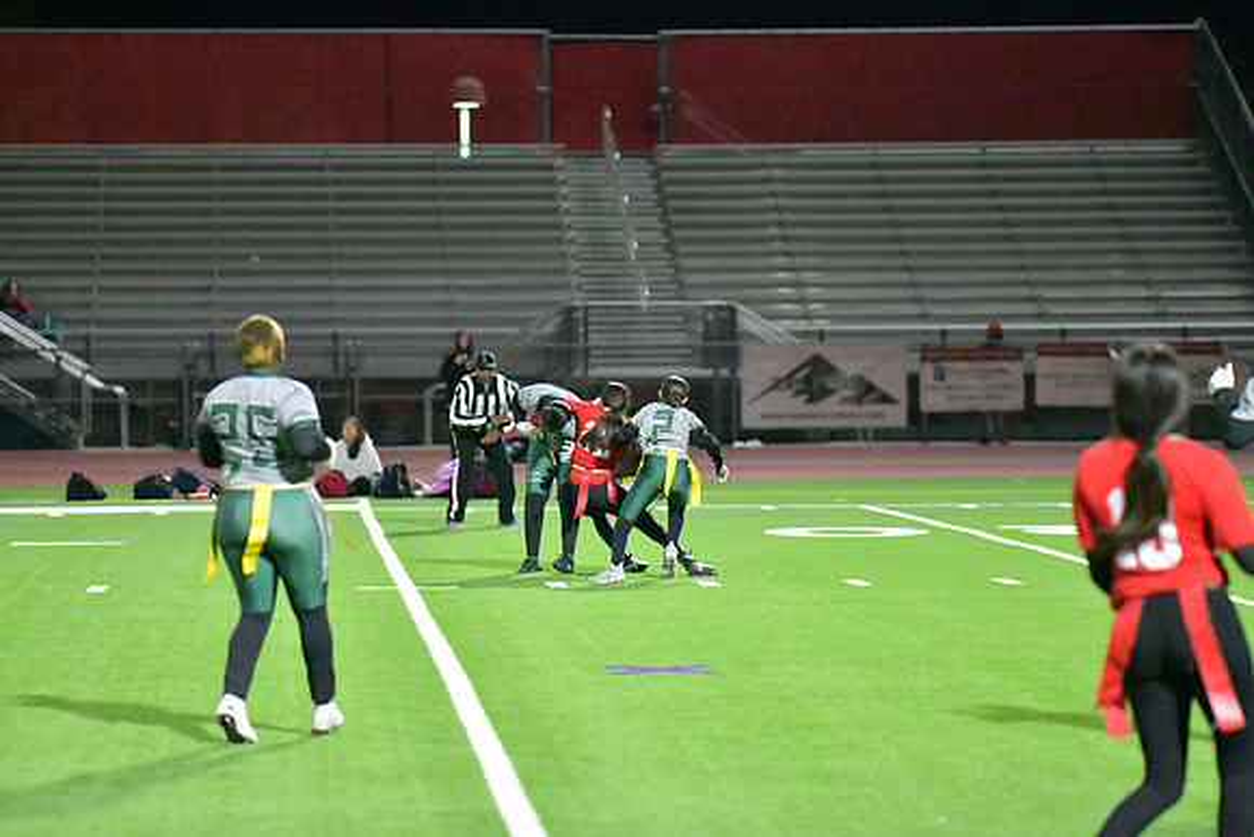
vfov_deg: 9.5
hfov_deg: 14.2
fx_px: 5052
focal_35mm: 145
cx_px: 627
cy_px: 418
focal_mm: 145
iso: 25600
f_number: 2.8
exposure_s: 1/2500
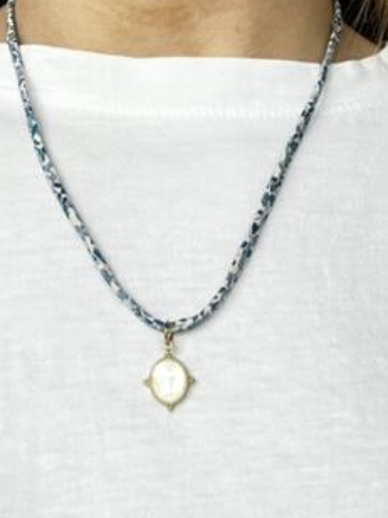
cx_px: 176
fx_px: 583
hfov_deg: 36.8
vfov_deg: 47.8
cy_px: 288
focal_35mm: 39
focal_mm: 2.71
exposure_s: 1/60
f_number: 2.2
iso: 100
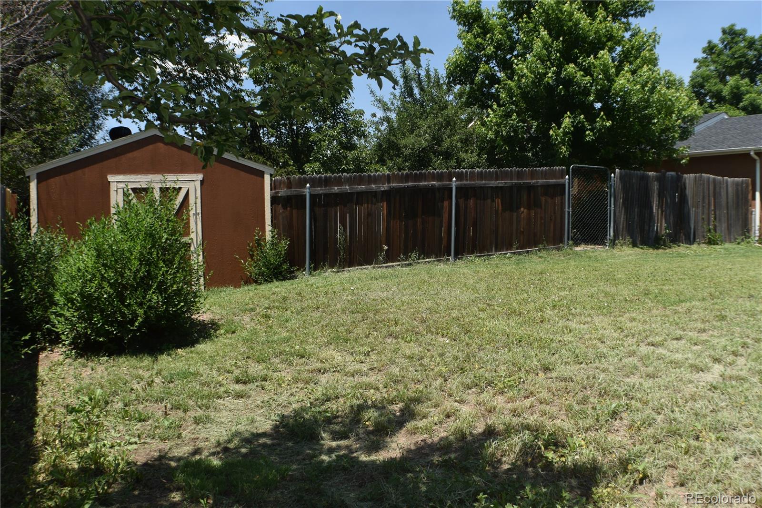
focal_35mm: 40
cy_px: 254
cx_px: 381
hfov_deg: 47.9
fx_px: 857
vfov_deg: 33.0
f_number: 9
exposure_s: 1/200
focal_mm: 27
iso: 100
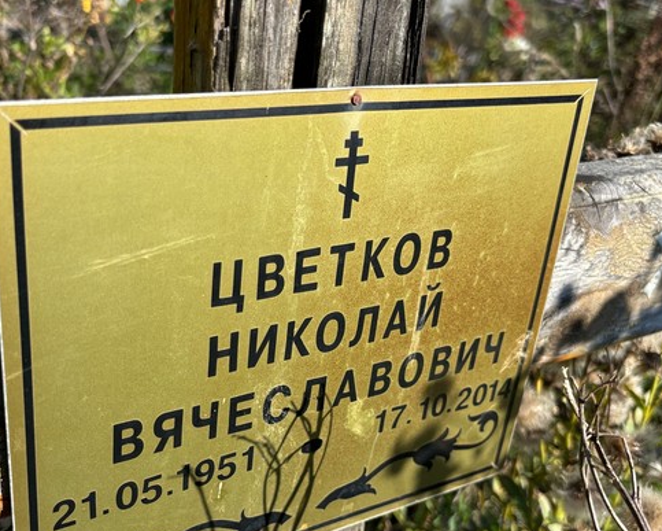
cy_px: 357
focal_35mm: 42
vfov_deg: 35.3
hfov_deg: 43.6
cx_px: 262
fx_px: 823
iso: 50
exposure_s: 1/2342
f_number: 1.6
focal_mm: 5.96
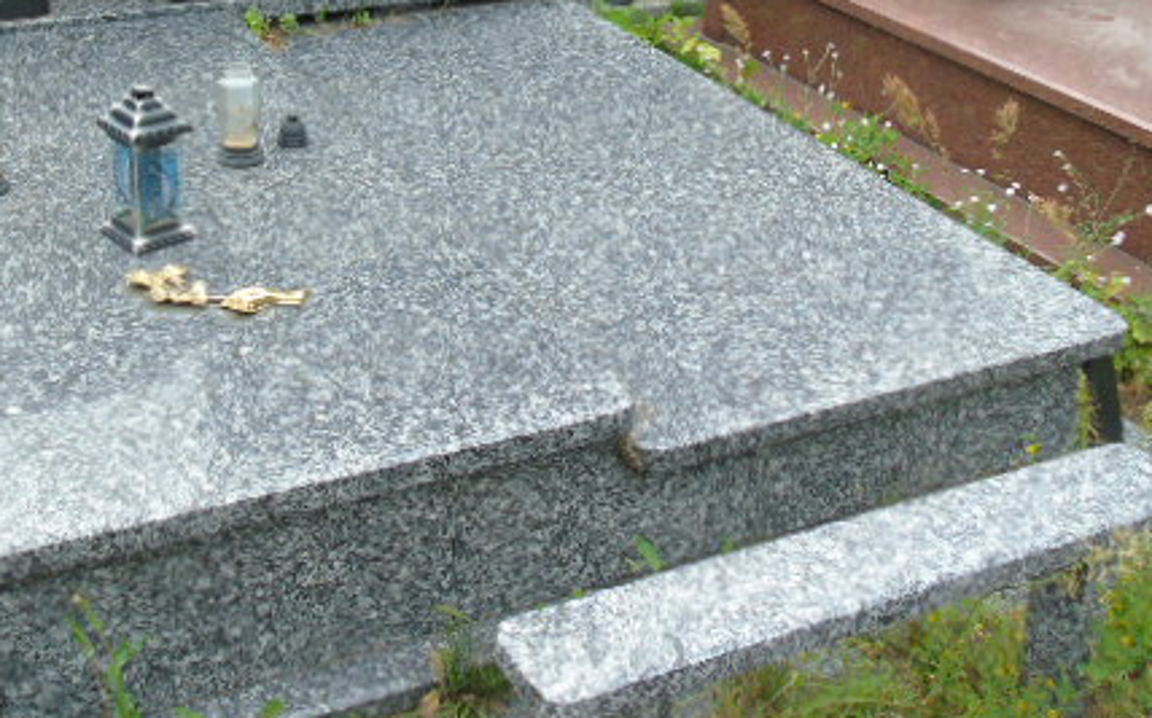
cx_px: 447
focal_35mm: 46
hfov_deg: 43.2
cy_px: 169
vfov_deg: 27.5
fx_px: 1443
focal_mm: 5.2
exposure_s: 1/100
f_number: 3.6
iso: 80
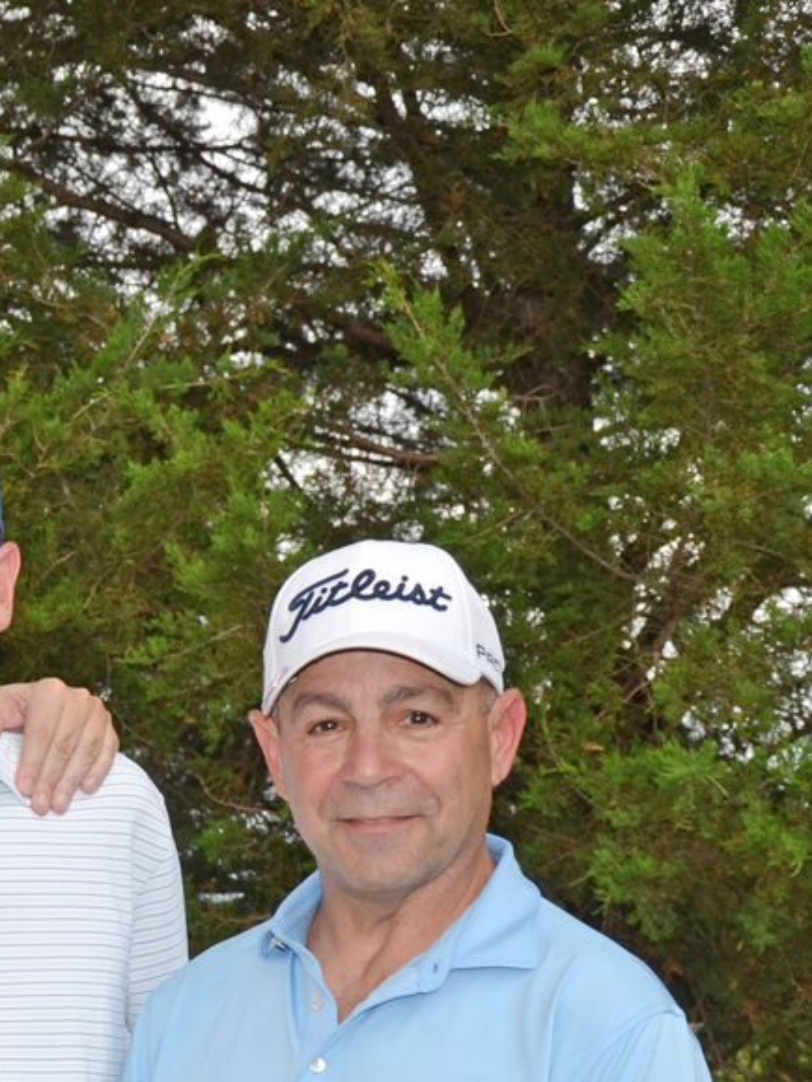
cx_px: -401
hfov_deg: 10.3
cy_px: 950
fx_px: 4358
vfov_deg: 14.0
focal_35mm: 139
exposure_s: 1/200
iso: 100
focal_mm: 35
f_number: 6.3
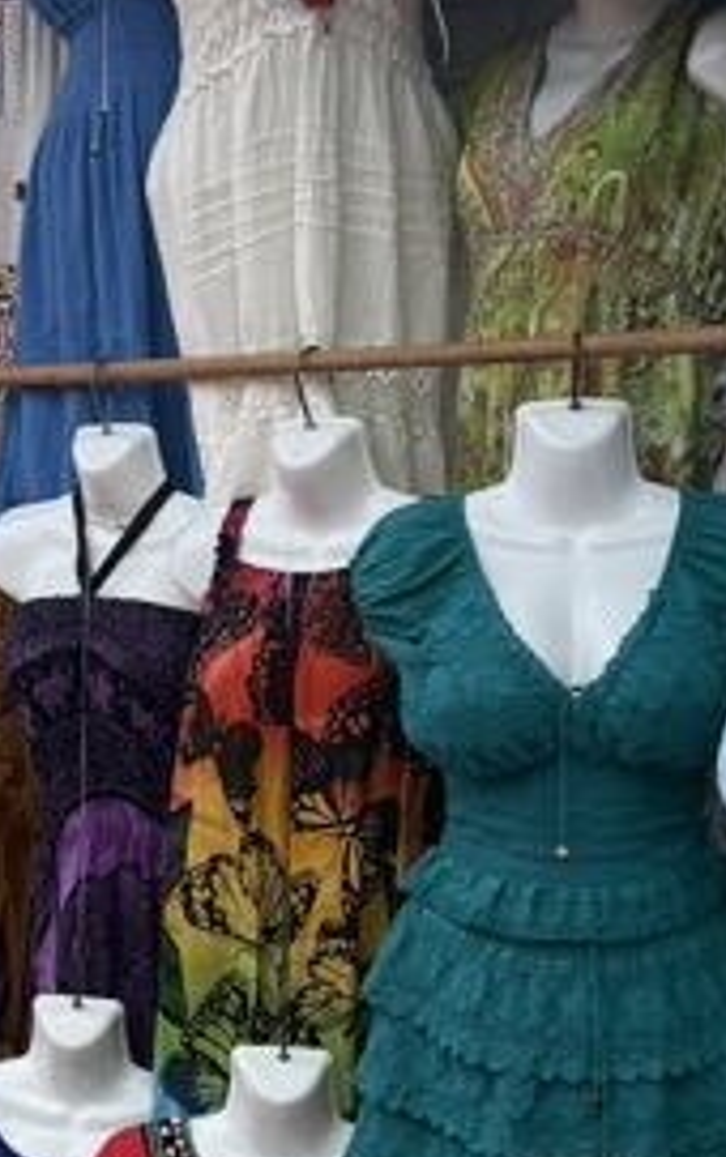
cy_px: 572
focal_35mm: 96
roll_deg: +0.0
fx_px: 3031
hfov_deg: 12.8
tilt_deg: -4.7
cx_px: -423
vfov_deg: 21.6
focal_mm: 6.76
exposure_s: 1/3425
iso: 80
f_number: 1.78
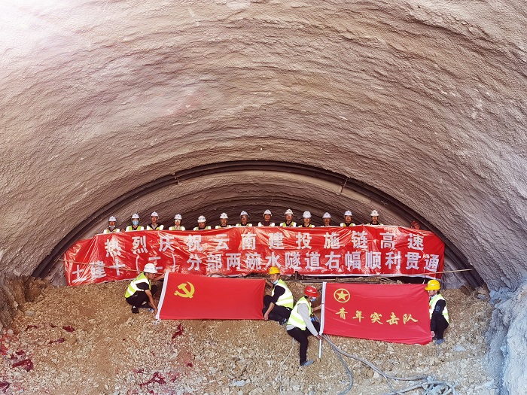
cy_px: 198
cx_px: 264
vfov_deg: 28.6
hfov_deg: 37.5
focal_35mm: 51
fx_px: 776
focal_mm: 5.56
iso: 160
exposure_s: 1/100
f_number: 1.6
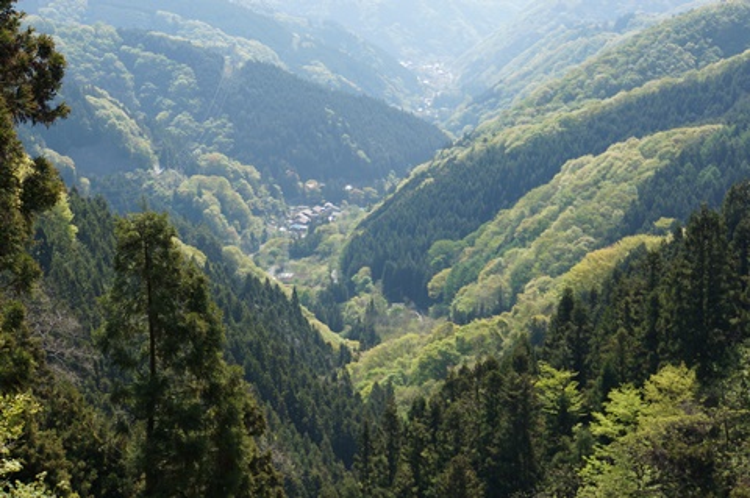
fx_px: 1386
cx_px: 375
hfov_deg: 30.3
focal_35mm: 67
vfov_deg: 20.4
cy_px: 249
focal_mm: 44.4
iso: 100
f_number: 9
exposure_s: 1/125
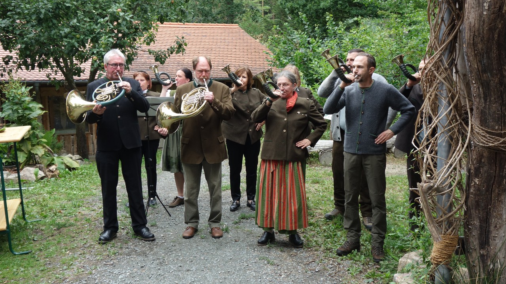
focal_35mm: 40
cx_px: 253
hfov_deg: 50.5
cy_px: 136
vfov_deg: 29.7
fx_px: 537
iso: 200
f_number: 4
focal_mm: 14.07
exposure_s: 1/160
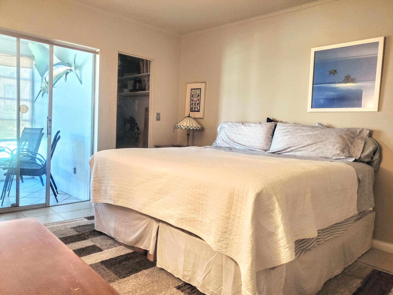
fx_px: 295
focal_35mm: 26
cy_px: 148
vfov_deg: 53.1
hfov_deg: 67.3
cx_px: 196
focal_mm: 4.3
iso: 250
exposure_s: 1/60
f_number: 1.5
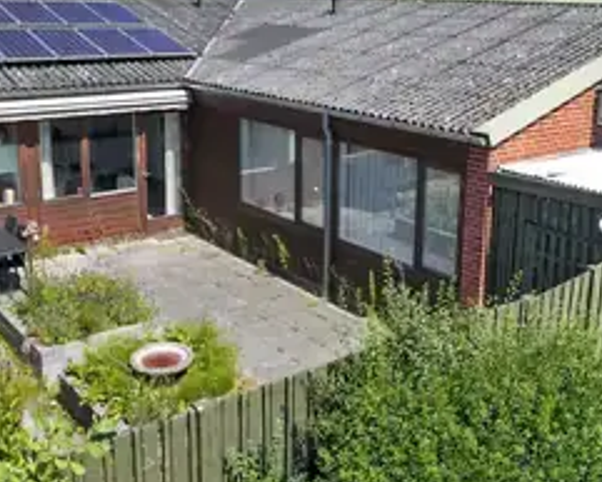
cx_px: 367
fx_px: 749
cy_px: 167
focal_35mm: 42
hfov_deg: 43.5
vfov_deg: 35.4
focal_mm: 18
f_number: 8
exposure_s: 1/4000
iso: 1250
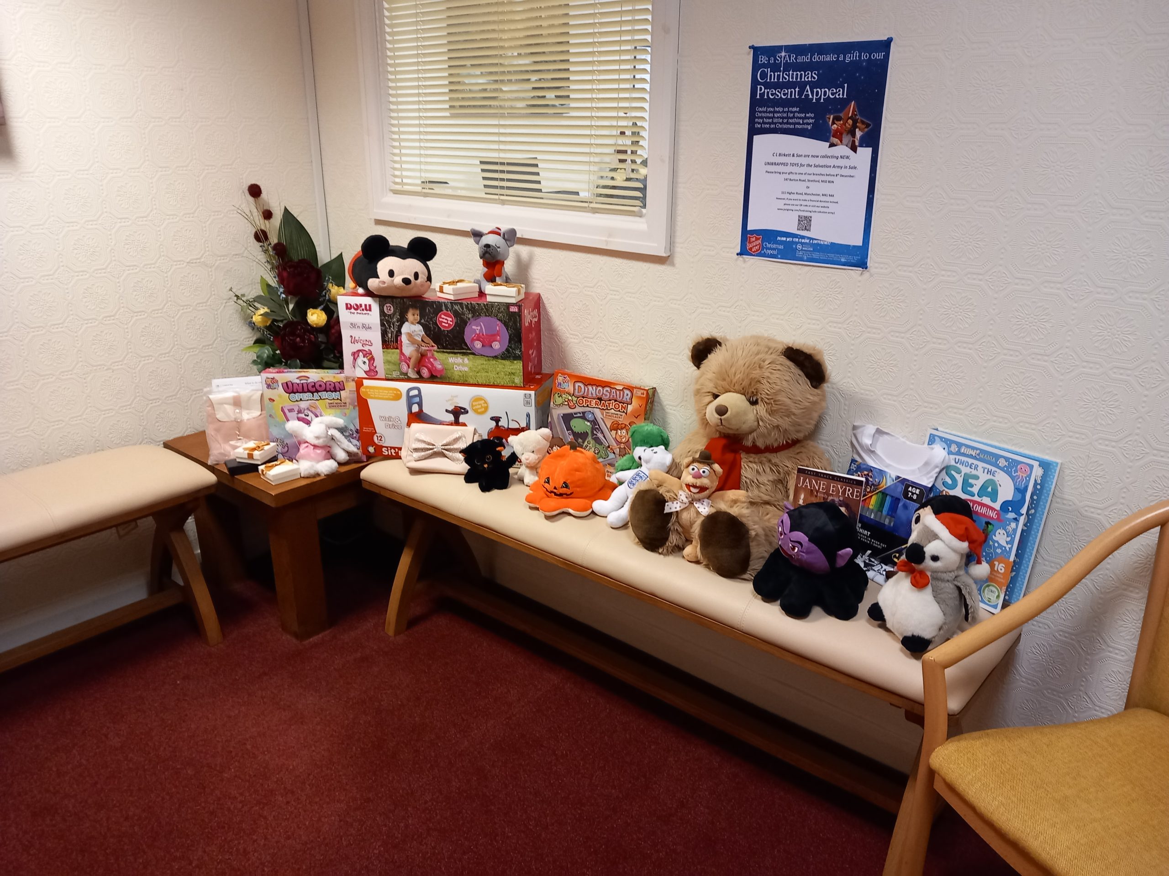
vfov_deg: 51.4
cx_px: 584
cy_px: 438
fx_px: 912
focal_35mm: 27
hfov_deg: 65.3
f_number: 1.8
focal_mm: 4
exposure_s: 1/25
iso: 200
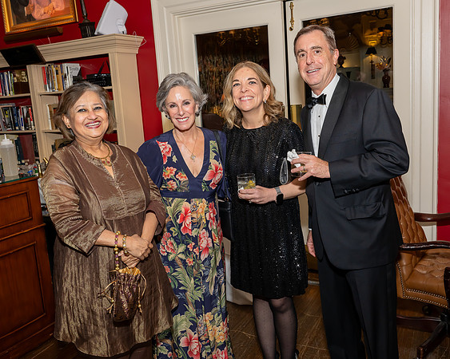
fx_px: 453
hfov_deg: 52.8
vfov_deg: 43.2
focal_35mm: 34
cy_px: 165
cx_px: 232
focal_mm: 28
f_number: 7.1
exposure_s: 1/250
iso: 500
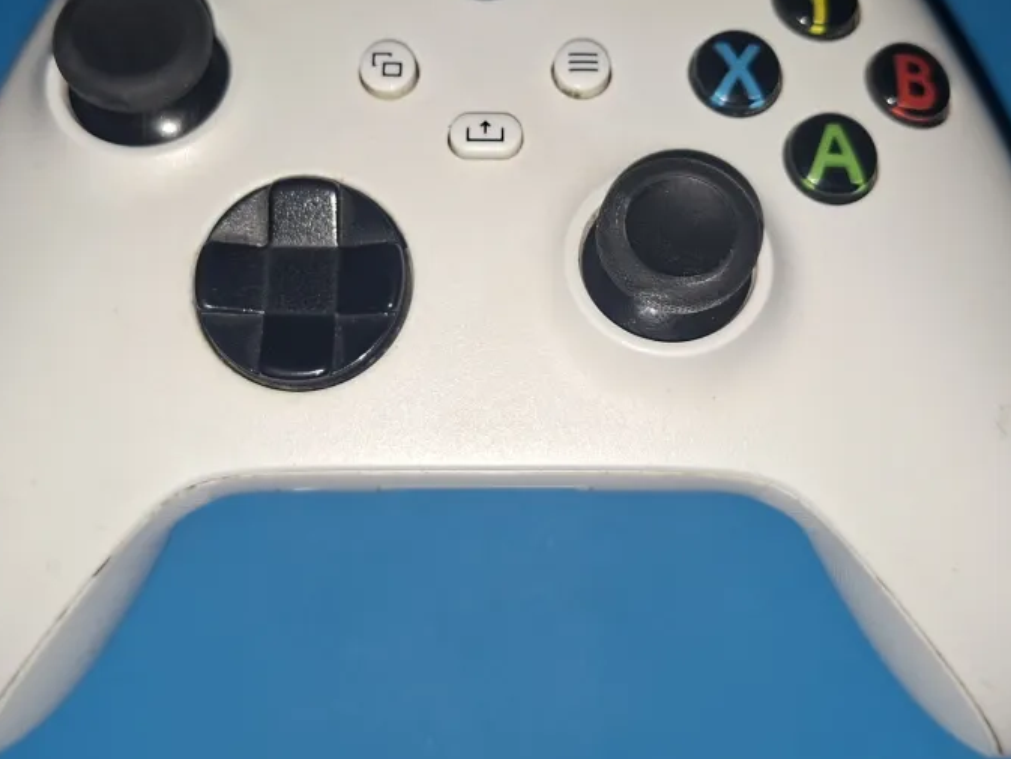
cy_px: 278
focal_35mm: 41
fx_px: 1198
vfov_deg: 34.9
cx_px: 496
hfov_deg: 45.8
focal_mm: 5.54
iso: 50
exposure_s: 1/135
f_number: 1.8
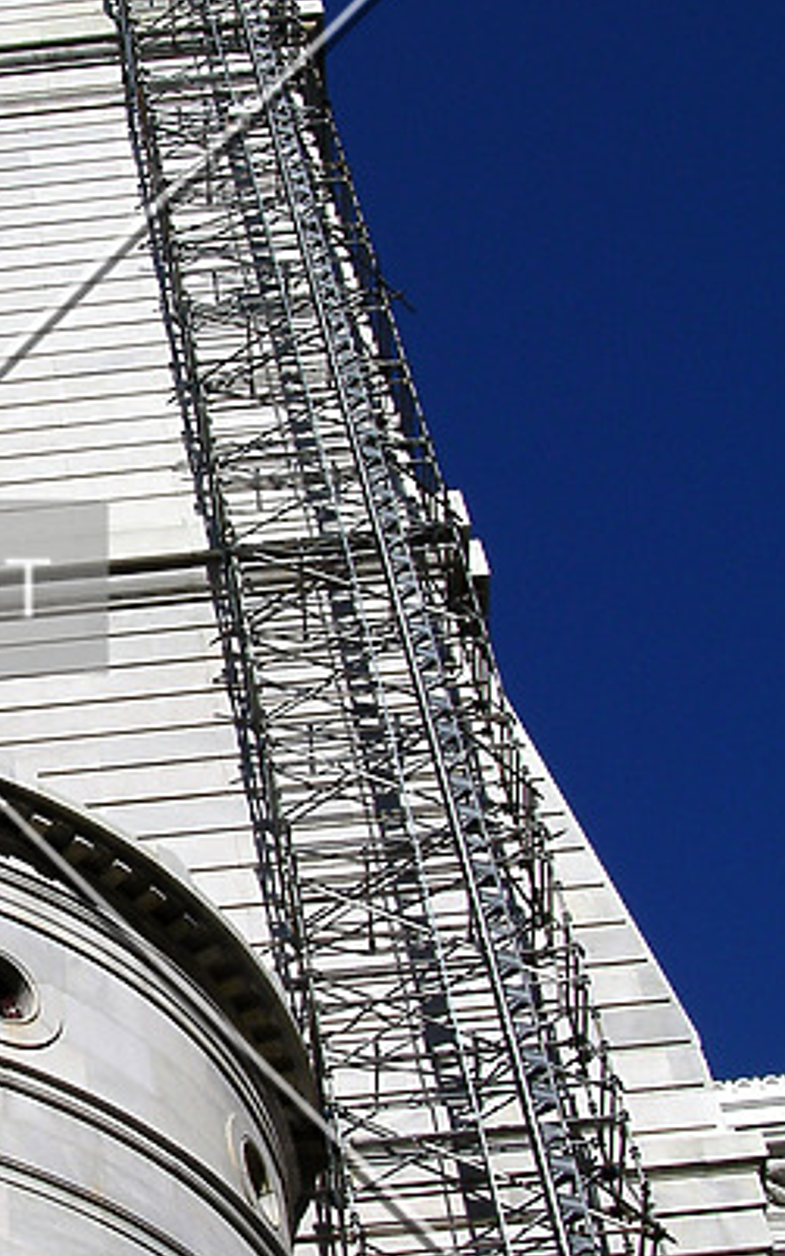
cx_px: -220
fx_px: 2843
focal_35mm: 83
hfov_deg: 15.0
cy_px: 591
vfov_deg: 24.9
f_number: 8
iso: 50
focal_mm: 8.9
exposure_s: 1/367
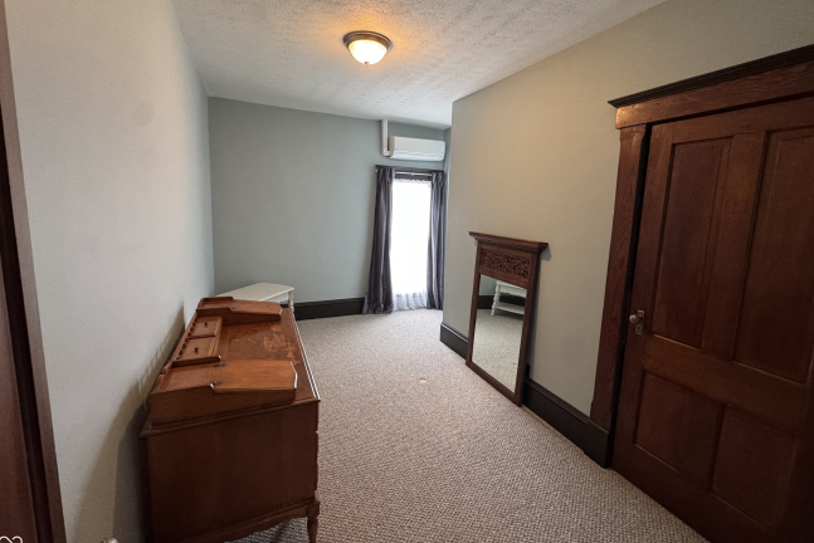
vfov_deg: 77.2
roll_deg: -1.6
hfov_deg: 100.4
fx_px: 339
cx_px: 406
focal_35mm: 15
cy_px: 246
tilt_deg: -7.8
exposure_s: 1/60
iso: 500
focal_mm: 2.22
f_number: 2.2
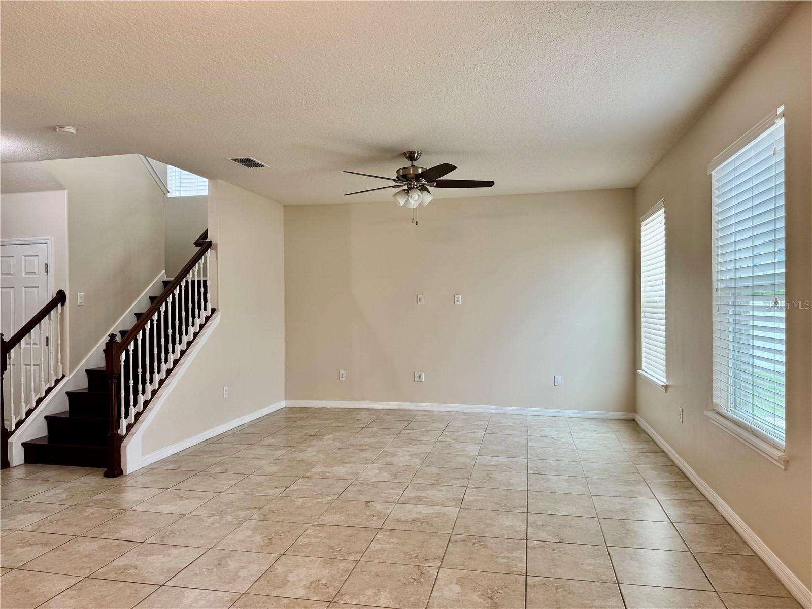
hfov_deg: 71.6
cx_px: 406
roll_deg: +0.5
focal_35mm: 24
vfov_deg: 56.8
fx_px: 563
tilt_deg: -0.1
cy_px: 304
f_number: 1.78
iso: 100
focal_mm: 6.76
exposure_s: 1/120
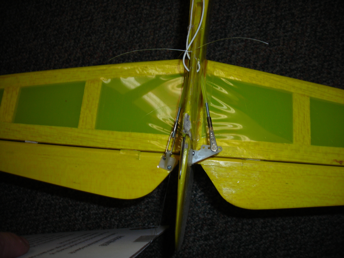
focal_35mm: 38
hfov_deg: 49.0
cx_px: 172
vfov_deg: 37.7
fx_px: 378
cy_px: 129
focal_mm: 6.3
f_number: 3.2
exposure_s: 1/60.1
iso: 50
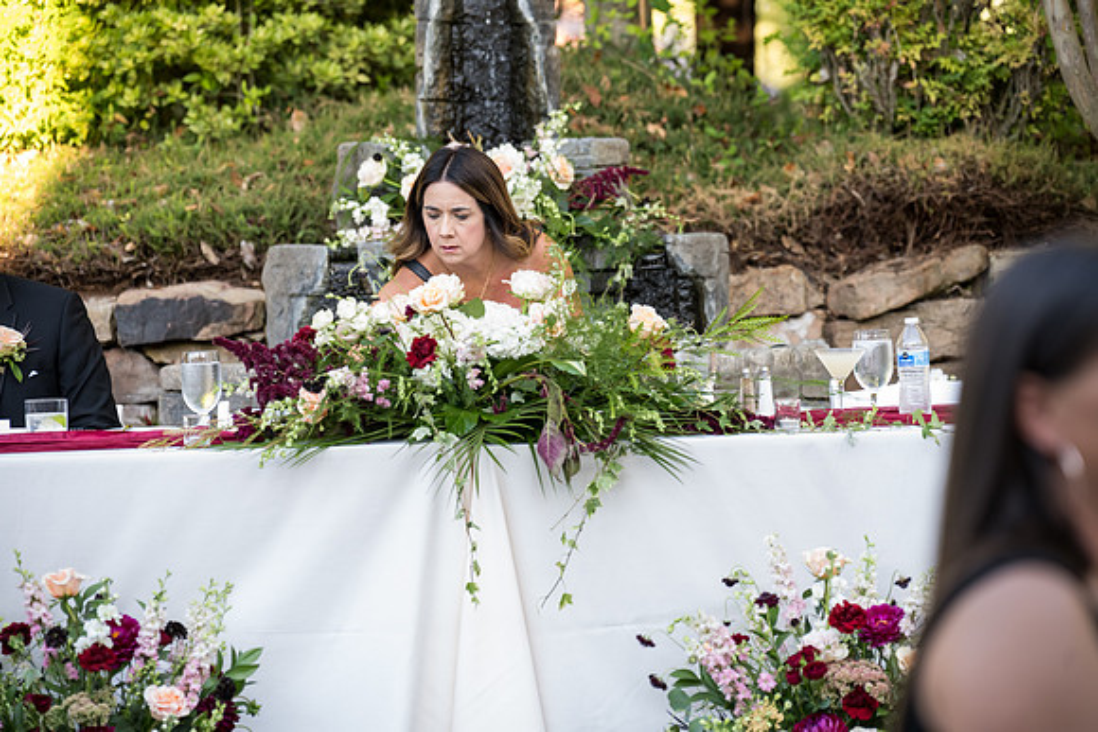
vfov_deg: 10.2
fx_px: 4118
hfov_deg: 15.2
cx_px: 549
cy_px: 366
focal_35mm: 135
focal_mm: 135
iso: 1250
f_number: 4
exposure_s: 1/400
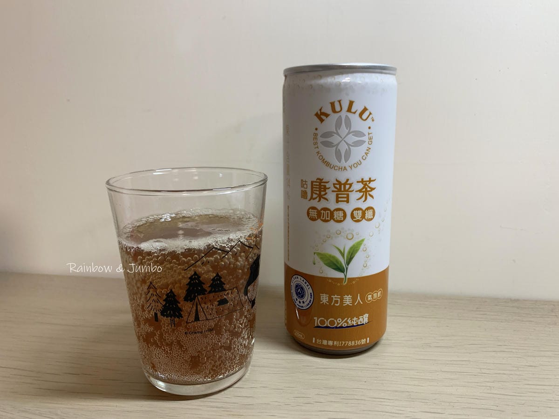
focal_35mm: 26
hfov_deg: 67.3
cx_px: 280
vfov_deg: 53.1
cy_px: 210
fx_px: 420
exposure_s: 1/78
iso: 100
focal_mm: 4.25
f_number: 1.8
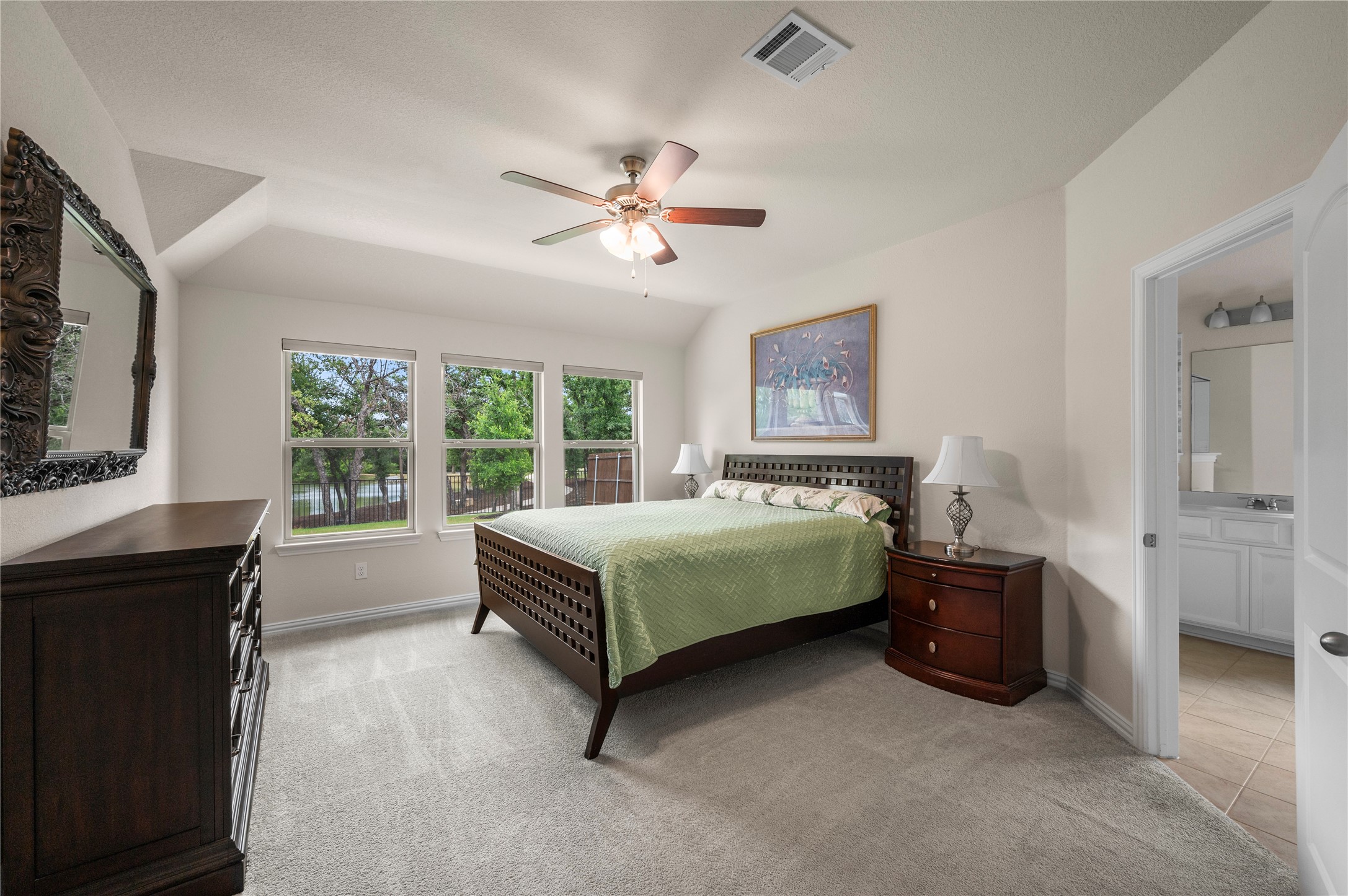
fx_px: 524
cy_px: 448
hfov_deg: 104.3
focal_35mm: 14
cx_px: 674
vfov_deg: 81.1
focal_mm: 14
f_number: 8
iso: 640
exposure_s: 1/8
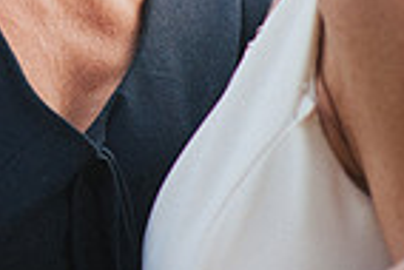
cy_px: -210
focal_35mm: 346
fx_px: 3887
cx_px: -156
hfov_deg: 5.9
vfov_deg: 4.0
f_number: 2.5
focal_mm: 85
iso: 2000
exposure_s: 1/640
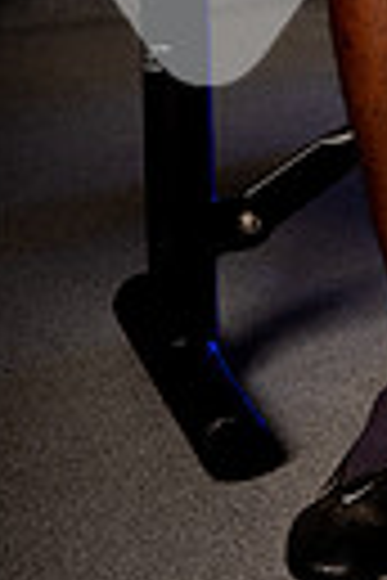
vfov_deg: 12.5
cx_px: 657
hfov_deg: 8.6
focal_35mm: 154
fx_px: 2483
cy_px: -369
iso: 160
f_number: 6.3
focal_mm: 44
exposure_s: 1/250
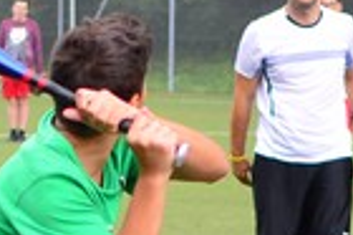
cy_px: 178
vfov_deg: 3.6
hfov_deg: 5.4
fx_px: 3748
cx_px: 63
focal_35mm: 383
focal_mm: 35
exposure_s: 1/500
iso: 100
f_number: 2.5
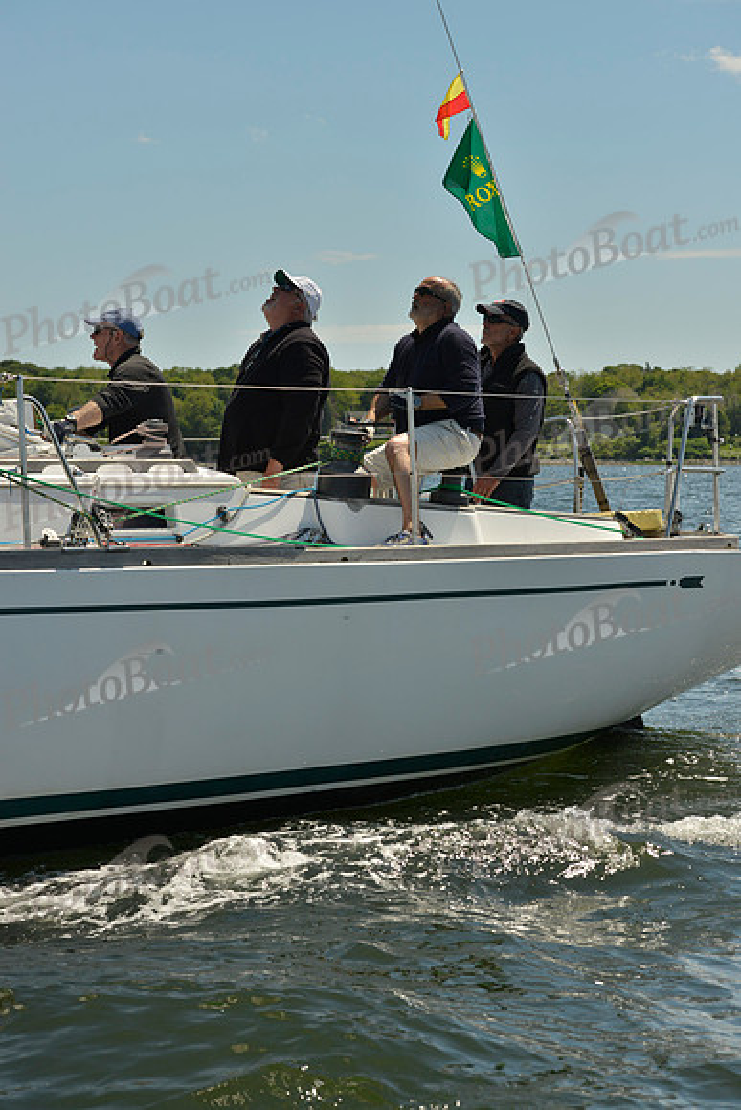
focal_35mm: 86
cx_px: 370
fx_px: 2653
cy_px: 555
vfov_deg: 23.6
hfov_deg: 15.9
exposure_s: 1/1600
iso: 280
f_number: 9
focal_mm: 86
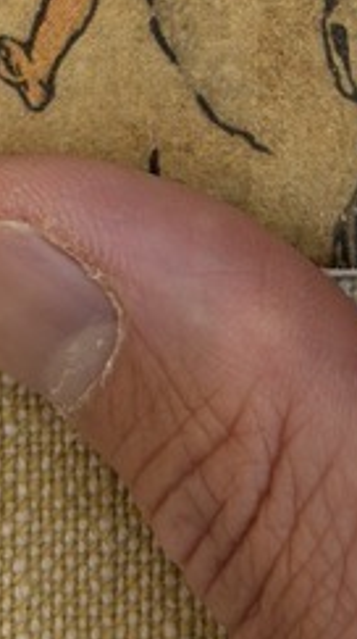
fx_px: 3497
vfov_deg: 9.9
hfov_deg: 5.8
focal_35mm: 207
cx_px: 207
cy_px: -513
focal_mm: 6.76
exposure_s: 1/60
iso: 100
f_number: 1.78
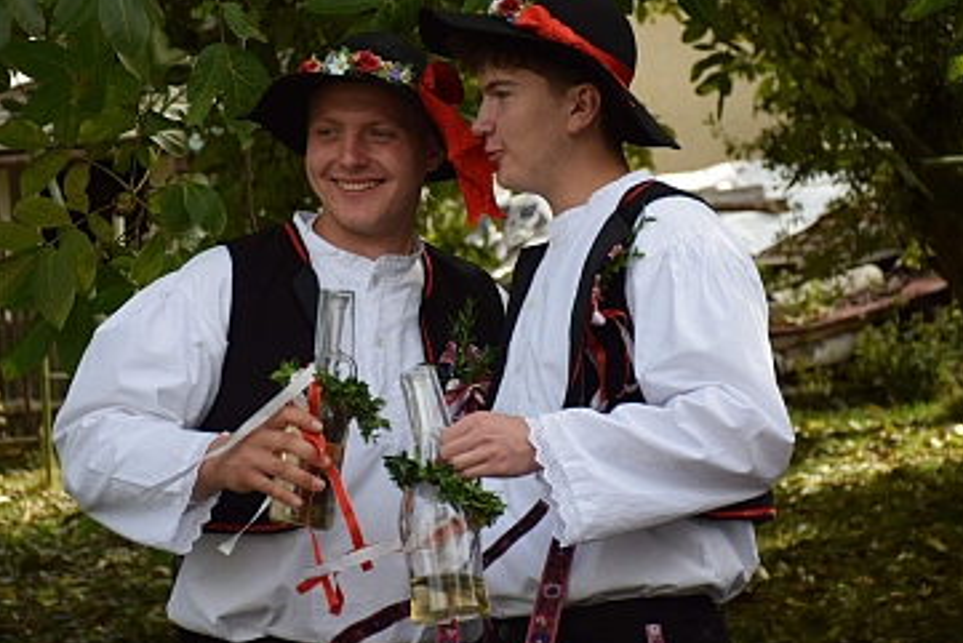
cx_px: 443
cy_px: 313
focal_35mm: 133
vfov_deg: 10.3
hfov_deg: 15.4
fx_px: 3559
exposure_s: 1/1000
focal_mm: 80
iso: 640
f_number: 5.3
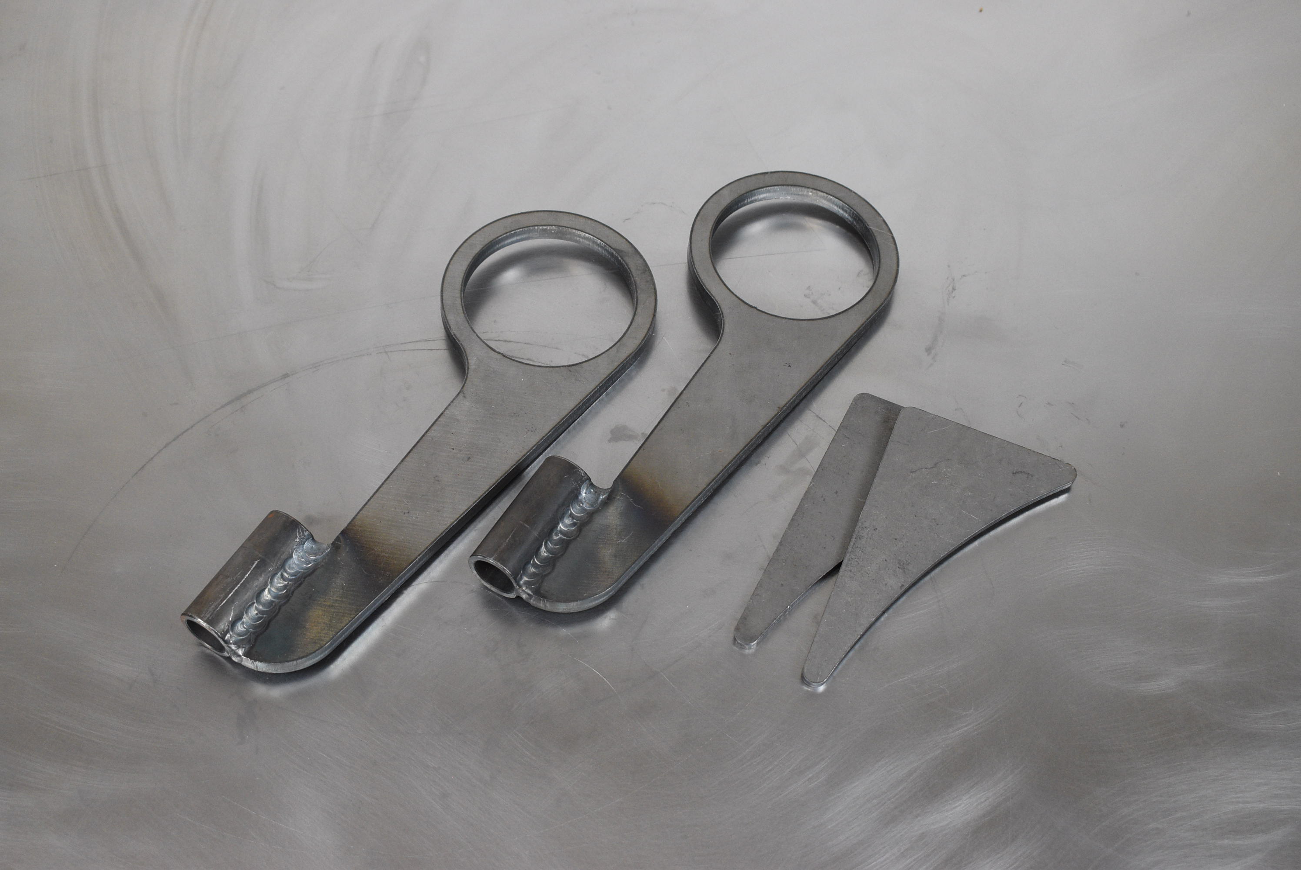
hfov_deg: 44.9
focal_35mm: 44
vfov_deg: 30.9
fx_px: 1573
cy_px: 435
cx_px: 650
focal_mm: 29
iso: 1250
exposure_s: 1/160
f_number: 6.3
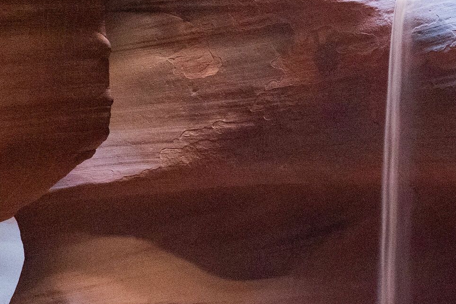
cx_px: 447
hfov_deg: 25.7
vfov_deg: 18.2
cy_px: 118
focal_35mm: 75
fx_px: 950
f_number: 4
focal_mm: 20
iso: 6400
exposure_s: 1/25
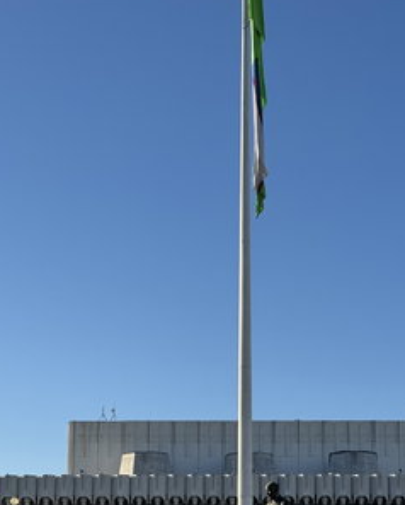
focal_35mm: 84
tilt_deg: +12.9
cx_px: 240
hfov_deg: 18.3
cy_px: 348
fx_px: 1257
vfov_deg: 22.6
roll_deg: -0.1
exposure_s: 1/4049
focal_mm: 6.76
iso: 64
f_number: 1.78
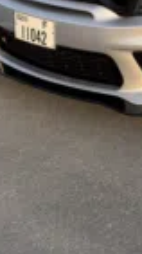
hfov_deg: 11.7
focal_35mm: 99
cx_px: 216
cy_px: -59
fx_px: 665
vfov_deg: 20.1
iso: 80
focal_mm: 6.76
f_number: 1.78
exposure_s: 1/989
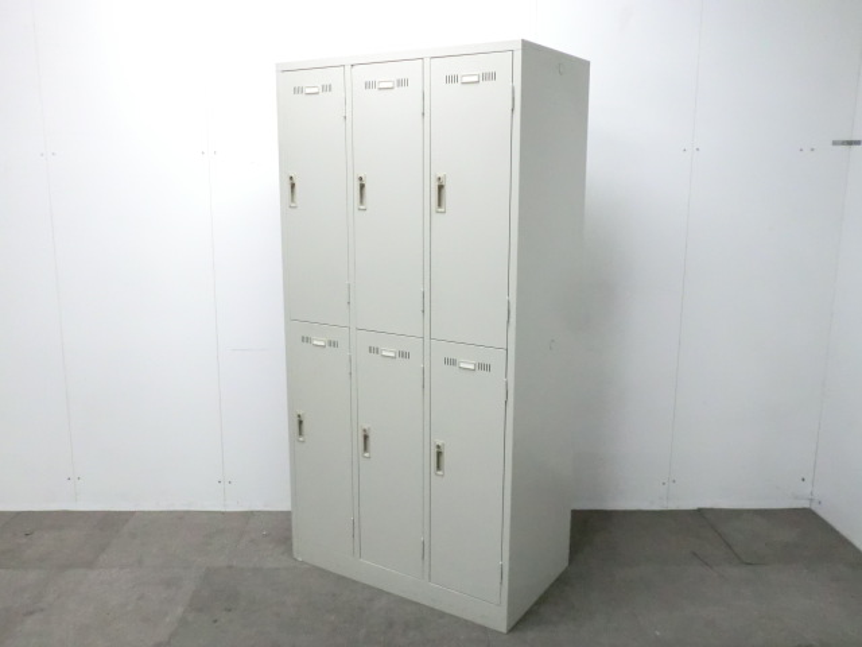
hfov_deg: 56.8
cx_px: 431
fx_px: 797
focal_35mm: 32
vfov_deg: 44.2
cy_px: 324
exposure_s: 1/60
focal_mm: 5.8
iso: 800
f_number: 3.5
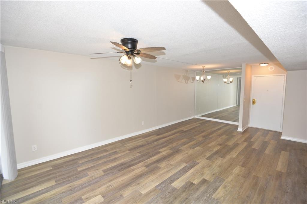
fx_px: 136
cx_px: 154
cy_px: 102
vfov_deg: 73.7
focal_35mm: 16
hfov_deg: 96.8
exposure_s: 1/60
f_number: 4
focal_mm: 16
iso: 220
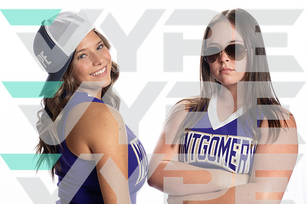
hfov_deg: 24.8
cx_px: 154
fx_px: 699
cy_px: 113
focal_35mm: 82
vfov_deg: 16.6
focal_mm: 68
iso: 800
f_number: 8
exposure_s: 1/250
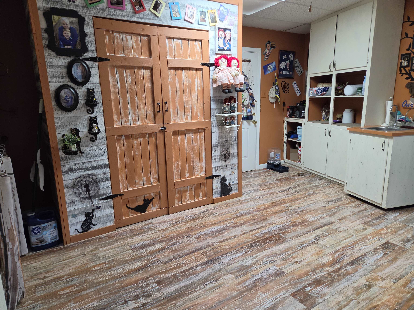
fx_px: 275
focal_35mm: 23
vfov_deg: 58.9
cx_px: 207
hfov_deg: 73.9
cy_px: 155
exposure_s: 1/120
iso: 400
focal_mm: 5.4
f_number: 1.8
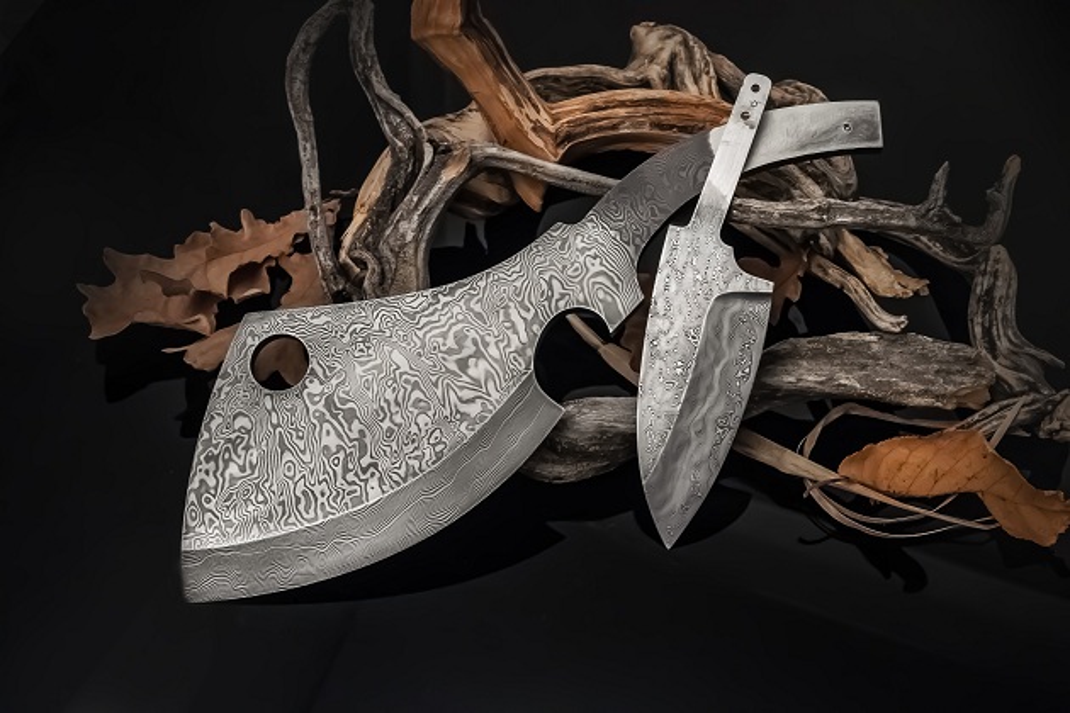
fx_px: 2051
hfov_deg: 29.2
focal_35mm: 69
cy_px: 356
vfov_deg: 19.7
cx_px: 535
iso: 2000
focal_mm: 46
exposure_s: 1/100
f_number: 10
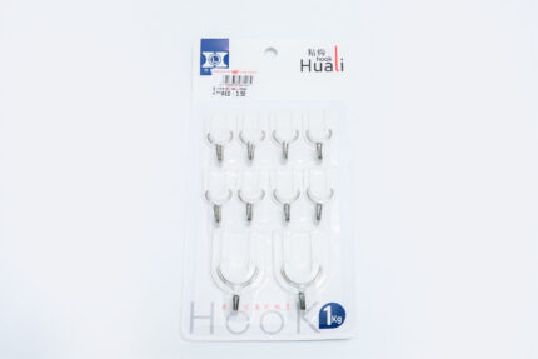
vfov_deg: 29.9
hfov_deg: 43.6
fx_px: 673
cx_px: 269
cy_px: 180
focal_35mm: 45
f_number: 11
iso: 3200
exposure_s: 1/125
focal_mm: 30
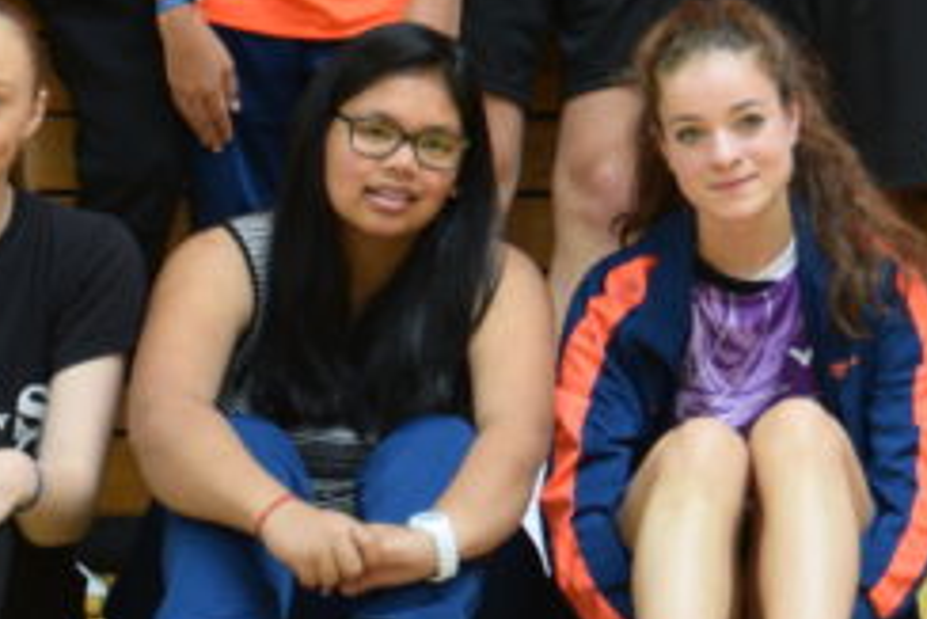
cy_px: -283
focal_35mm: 239
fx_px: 6158
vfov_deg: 5.7
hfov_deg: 8.5
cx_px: 1155
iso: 400
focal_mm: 38
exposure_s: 1/80
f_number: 4.5
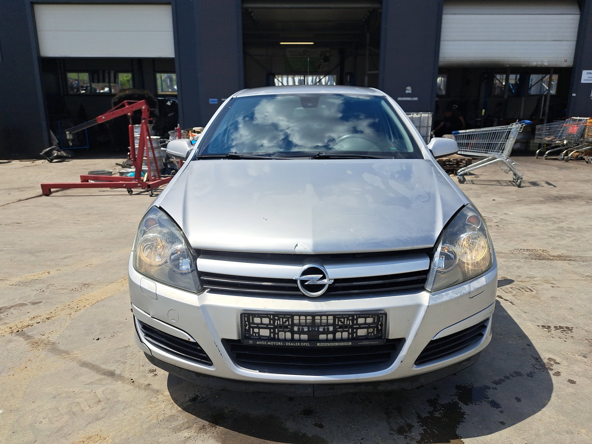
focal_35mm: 24
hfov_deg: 71.6
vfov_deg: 56.8
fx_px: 410
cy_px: 222
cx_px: 296
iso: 50
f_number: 1.8
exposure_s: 1/1957
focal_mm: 5.23
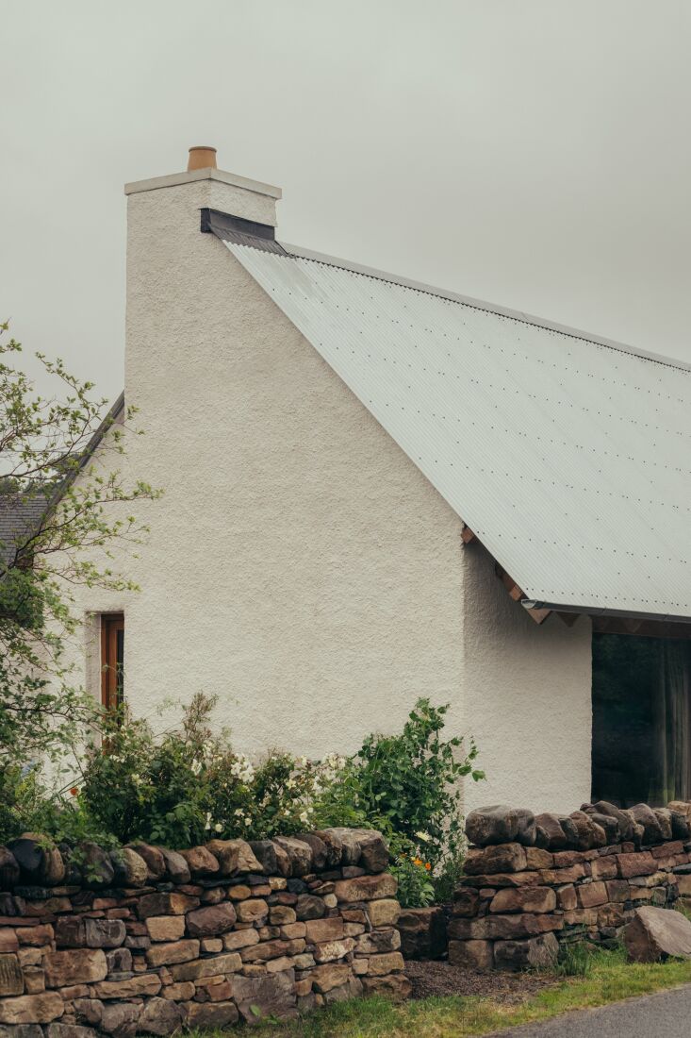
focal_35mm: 70
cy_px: 519
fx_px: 2016
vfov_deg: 28.8
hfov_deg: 19.5
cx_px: 346
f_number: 8
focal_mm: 70
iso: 250
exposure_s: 1/125
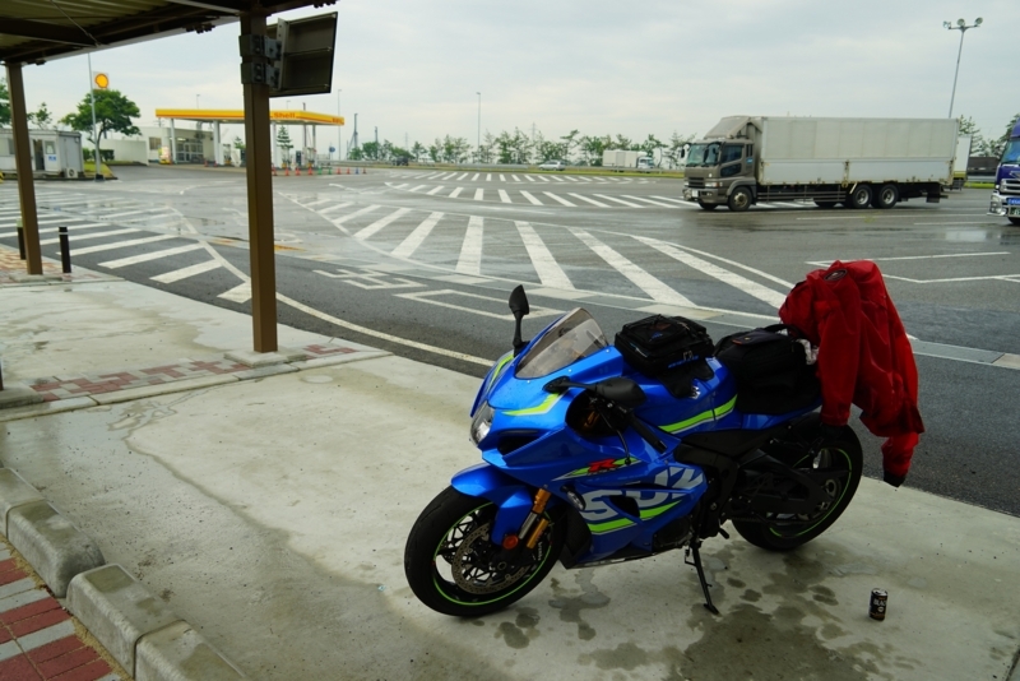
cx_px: 510
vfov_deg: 49.6
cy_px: 340
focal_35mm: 26
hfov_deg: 69.4
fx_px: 737
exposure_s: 1/60
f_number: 4.5
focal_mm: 26
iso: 100
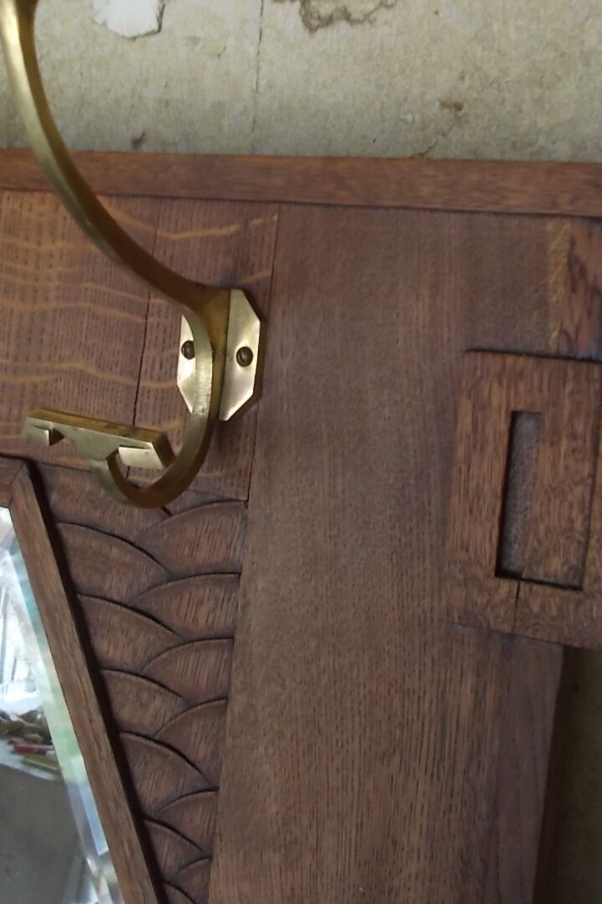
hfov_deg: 33.2
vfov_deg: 48.4
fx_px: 1004
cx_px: 382
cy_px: 407
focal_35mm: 40
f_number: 3.2
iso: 200
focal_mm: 4.6
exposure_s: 1/25
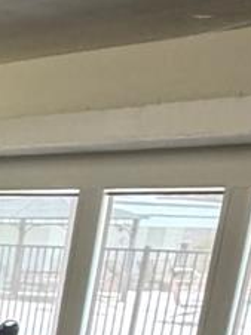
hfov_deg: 11.3
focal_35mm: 93
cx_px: -451
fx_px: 901
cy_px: 442
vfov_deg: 19.4
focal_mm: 2.22
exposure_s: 1/60
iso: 200
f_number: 2.2
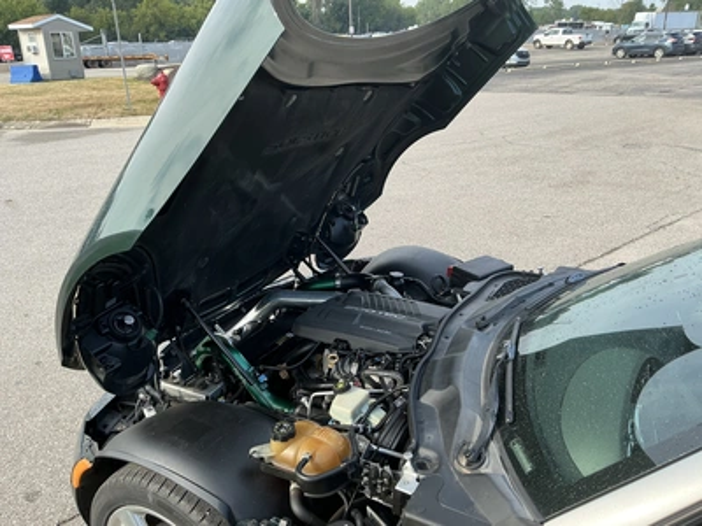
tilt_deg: -21.0
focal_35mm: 28
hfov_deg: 63.4
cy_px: 263
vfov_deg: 49.7
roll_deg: +1.1
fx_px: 568
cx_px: 351
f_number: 1.8
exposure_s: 1/439
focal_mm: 3
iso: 25
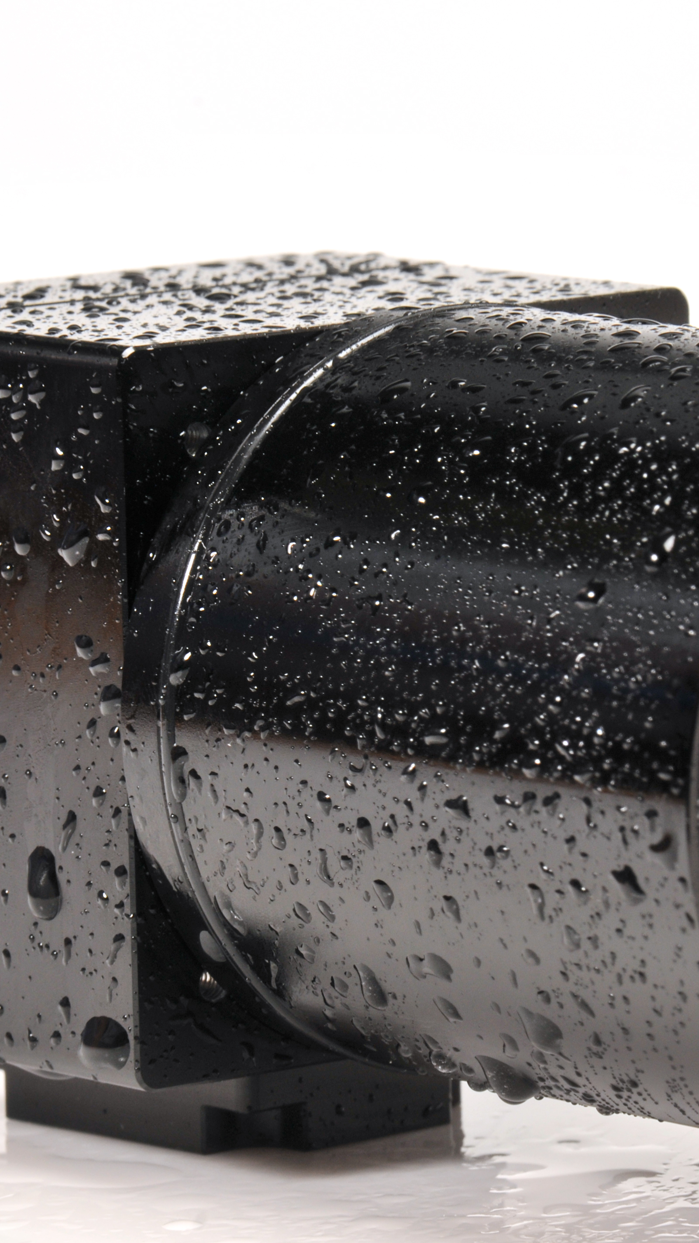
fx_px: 15585
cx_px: 461
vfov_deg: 4.6
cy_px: 622
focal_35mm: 473
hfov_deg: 2.6
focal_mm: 200
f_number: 25
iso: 200
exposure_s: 1/60
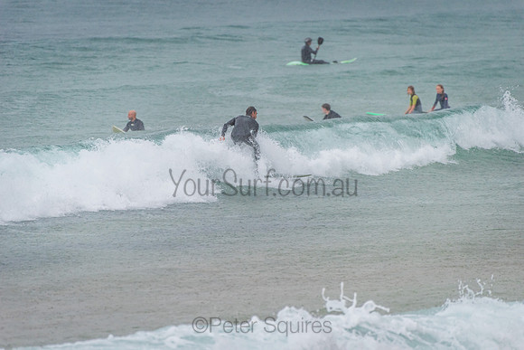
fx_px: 7279
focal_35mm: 500
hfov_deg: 4.1
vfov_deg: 2.8
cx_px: 262
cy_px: 175
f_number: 5.6
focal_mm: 500
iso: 900
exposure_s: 1/320
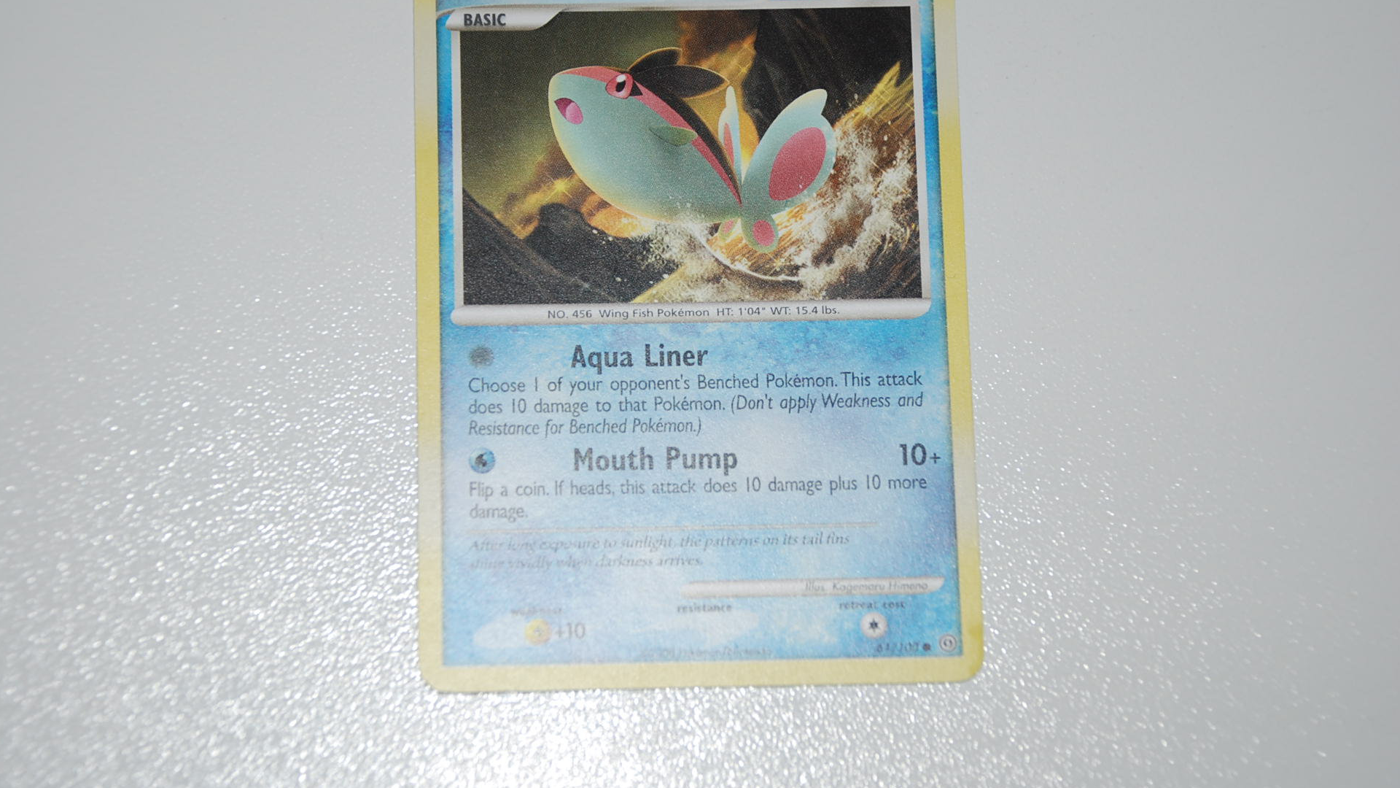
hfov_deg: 23.2
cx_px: 698
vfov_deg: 13.2
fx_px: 3415
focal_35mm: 92
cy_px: 347
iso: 200
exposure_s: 1/60
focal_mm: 58
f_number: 5.3
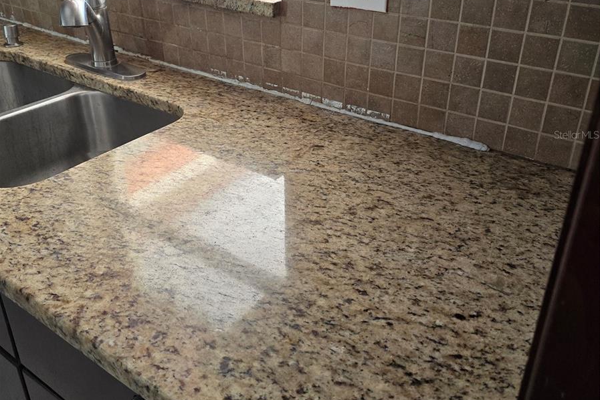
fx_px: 533
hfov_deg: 58.7
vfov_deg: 40.6
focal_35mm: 32
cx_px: 300
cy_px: 134
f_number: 1.7
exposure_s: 1/120
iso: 200
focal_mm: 6.3
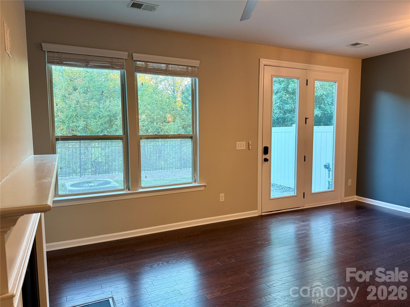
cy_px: 154
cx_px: 205
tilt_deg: -5.1
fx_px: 284
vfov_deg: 56.8
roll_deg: -0.1
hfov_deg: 71.6
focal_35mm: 24
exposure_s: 1/60
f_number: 1.78
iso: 160
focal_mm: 6.76
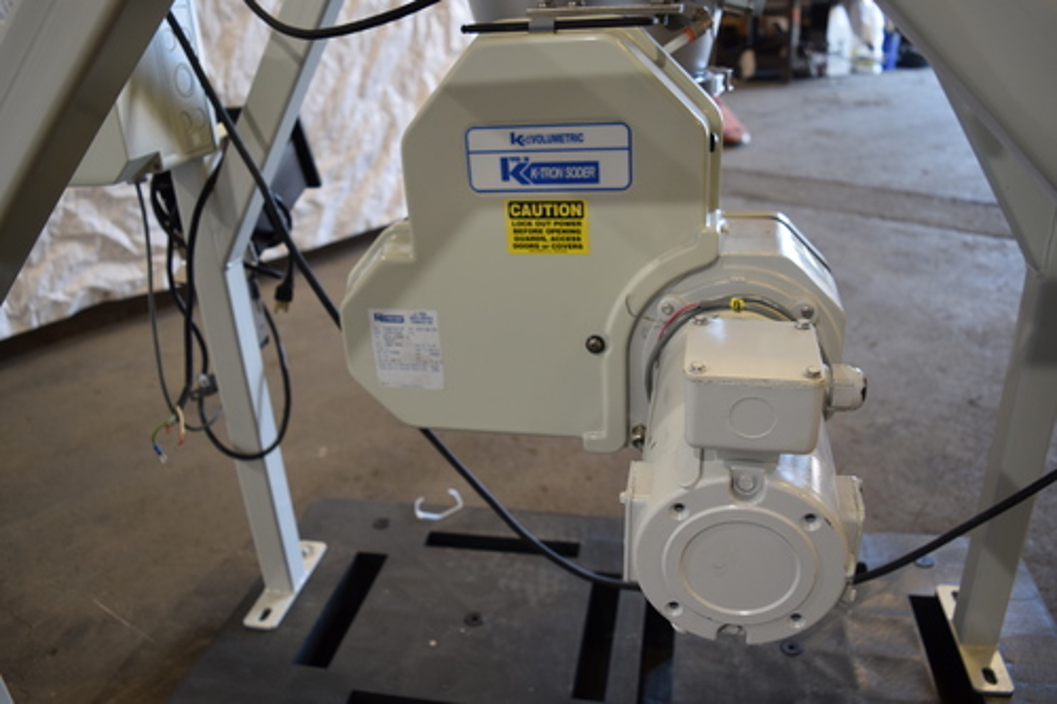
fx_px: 792
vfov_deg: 47.9
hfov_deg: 67.4
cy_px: 352
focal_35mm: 27
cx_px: 528
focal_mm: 18
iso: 450
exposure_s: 1/60
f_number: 4
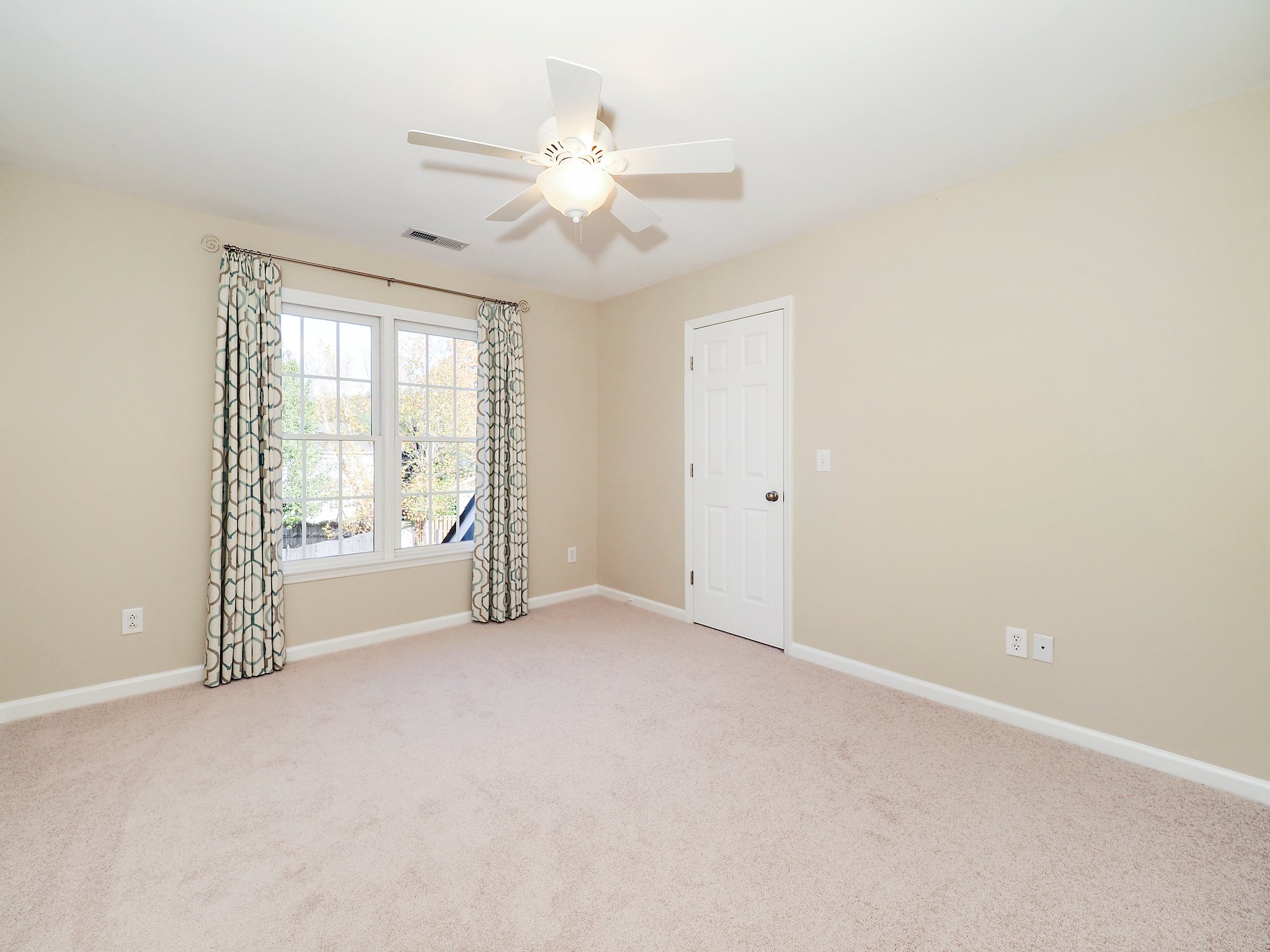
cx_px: 635
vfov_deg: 85.7
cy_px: 476
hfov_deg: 102.1
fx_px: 514
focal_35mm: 14
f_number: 5
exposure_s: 1/80
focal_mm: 7
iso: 100
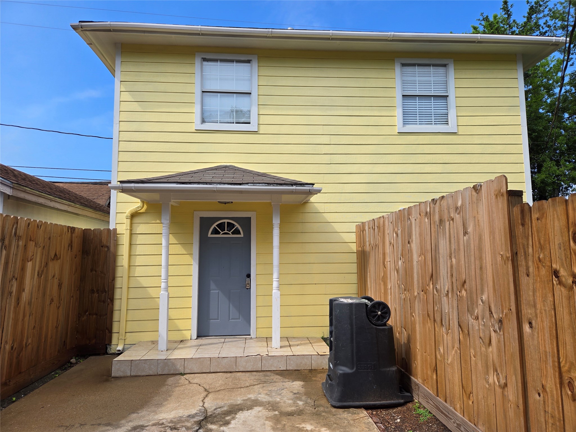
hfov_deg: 73.9
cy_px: 216
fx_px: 383
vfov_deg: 58.9
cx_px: 288
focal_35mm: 23
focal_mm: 5.4
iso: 25
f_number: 1.8
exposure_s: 1/1369
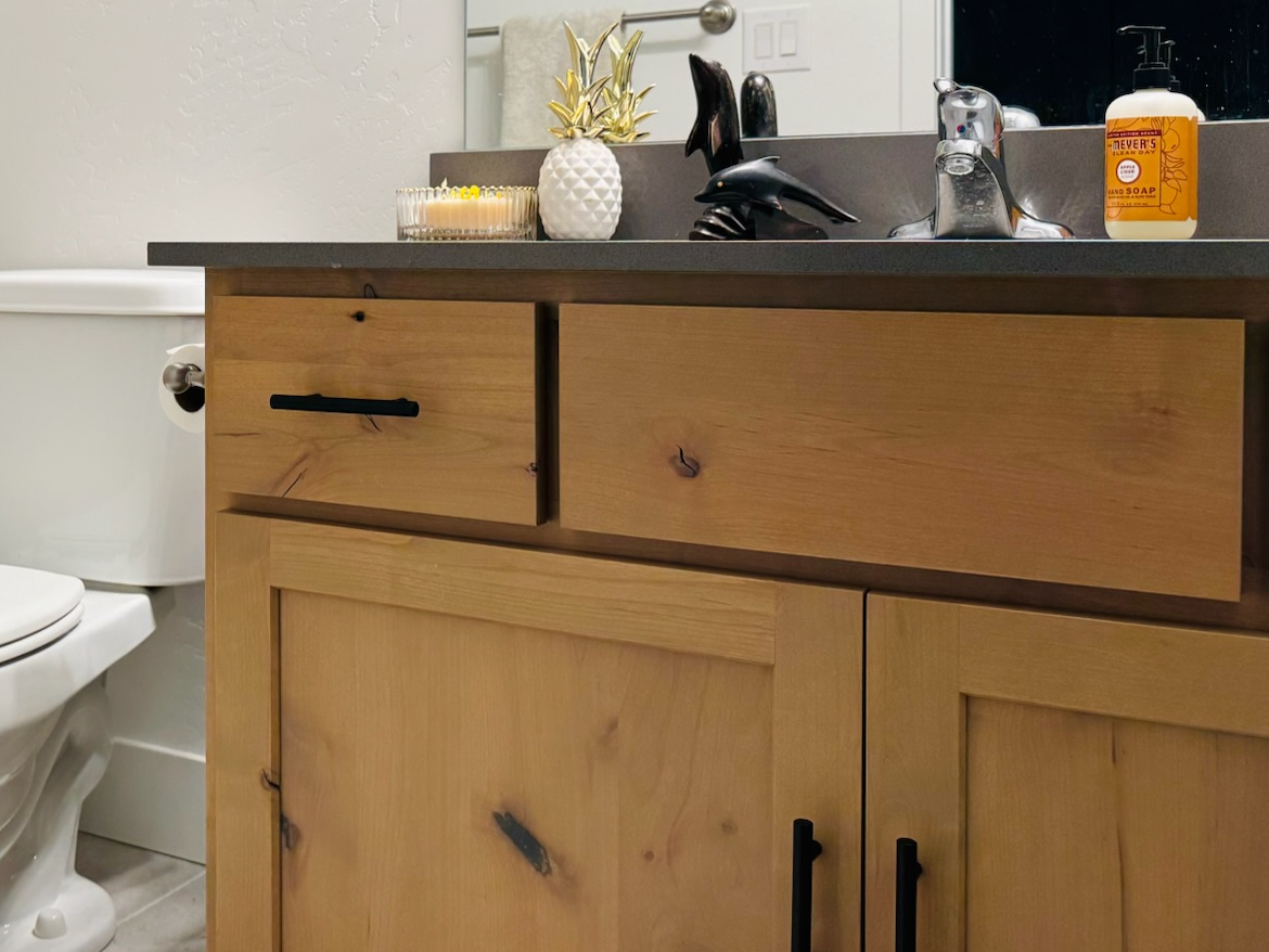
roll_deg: +0.4
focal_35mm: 42
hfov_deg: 42.1
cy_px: 257
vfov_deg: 33.8
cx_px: 192
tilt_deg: -3.0
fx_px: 1540
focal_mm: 6.76
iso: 200
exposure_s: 1/120
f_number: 1.78
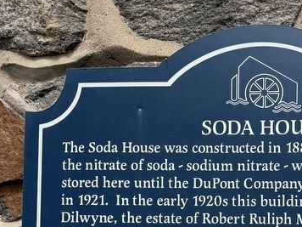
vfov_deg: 25.6
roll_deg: -0.8
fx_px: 471
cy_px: 230
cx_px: 277
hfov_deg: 33.5
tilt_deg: +3.4
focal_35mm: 54
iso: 80
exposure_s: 1/1585
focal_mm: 6.76
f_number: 1.78
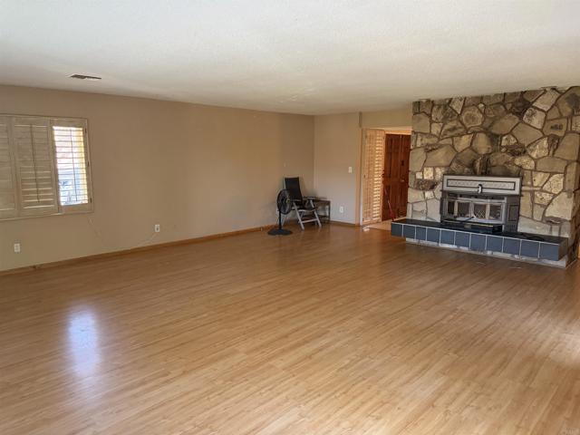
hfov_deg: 71.6
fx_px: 402
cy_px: 218
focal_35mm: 24
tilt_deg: -9.7
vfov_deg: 56.8
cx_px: 290
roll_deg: -0.3
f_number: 1.78
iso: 640
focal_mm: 6.76
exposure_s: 1/40
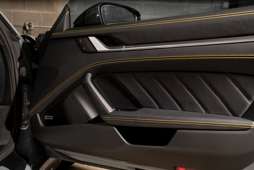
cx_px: 127
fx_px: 282
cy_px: 85
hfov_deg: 48.5
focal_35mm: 40
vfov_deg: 33.4
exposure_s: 1/200
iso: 400
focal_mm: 40
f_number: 5.6
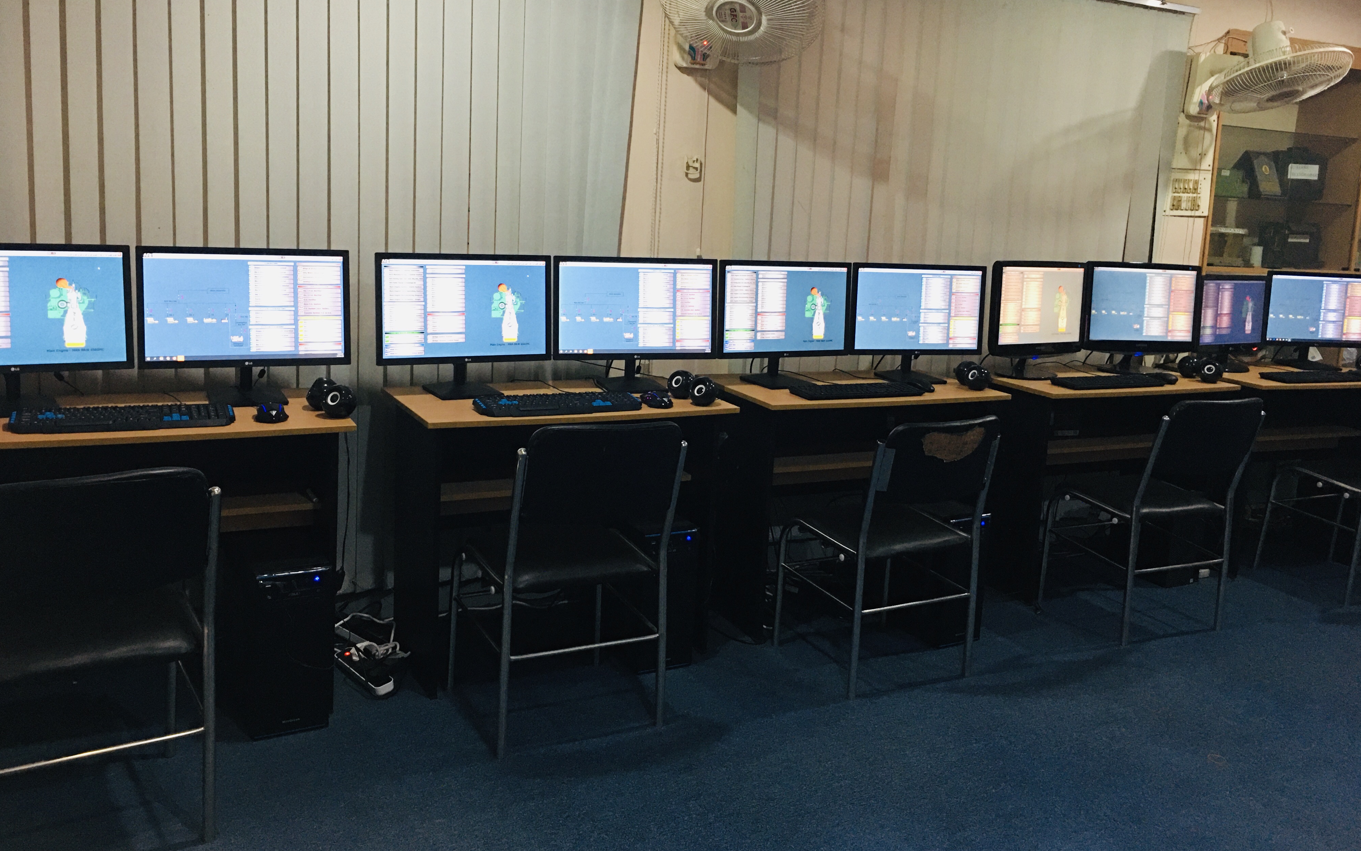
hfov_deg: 61.2
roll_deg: -2.8
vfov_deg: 40.5
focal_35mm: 31
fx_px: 1150
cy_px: 368
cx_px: 678
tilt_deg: -9.0
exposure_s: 1/17
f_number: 2.2
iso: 125
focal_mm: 4.15
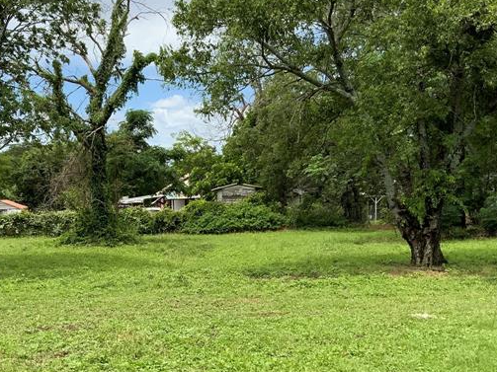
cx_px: 148
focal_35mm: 59
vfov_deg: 24.5
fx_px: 847
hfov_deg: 32.3
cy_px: 287
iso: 16
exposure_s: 1/1195
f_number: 1.8
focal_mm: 3
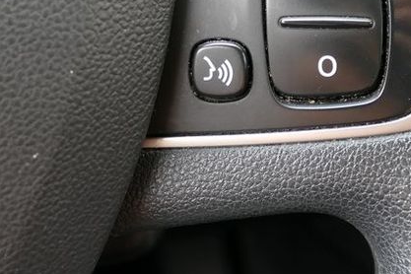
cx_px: 224
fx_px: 1176
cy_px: 24
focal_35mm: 103
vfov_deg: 13.2
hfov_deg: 19.8
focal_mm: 15.76
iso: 320
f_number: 3.2
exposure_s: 1/80
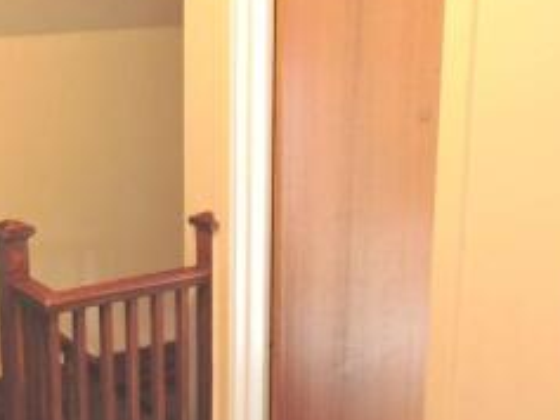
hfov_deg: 30.9
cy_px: 218
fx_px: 955
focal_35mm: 59
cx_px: 32
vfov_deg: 24.8
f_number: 3.3
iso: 400
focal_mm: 4.3
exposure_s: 1/20
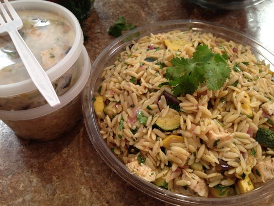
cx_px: 137
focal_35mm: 35
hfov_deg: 52.6
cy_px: 103
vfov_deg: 40.7
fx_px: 277
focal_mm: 4.28
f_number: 2.4
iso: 64
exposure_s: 1/24
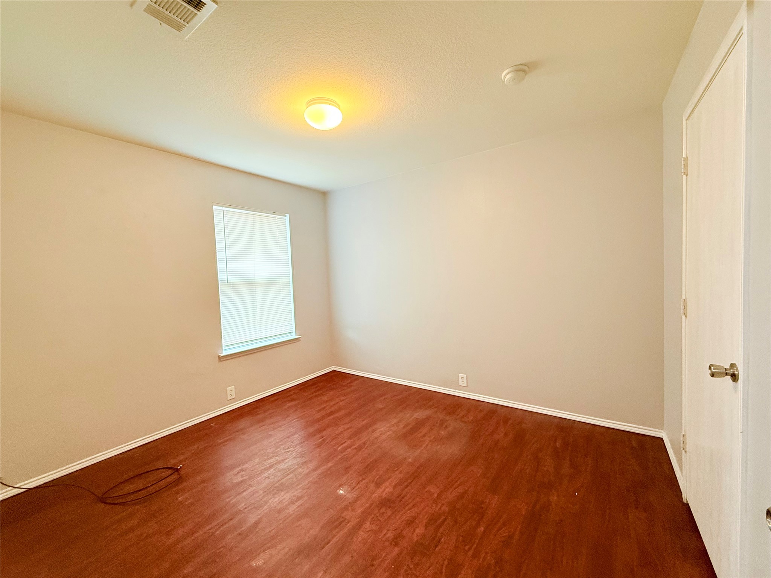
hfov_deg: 102.1
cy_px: 289
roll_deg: +2.3
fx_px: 312
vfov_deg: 85.7
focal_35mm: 14
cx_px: 386
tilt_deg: -2.4
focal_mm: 2.22
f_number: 2.2
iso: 320
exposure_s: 1/60
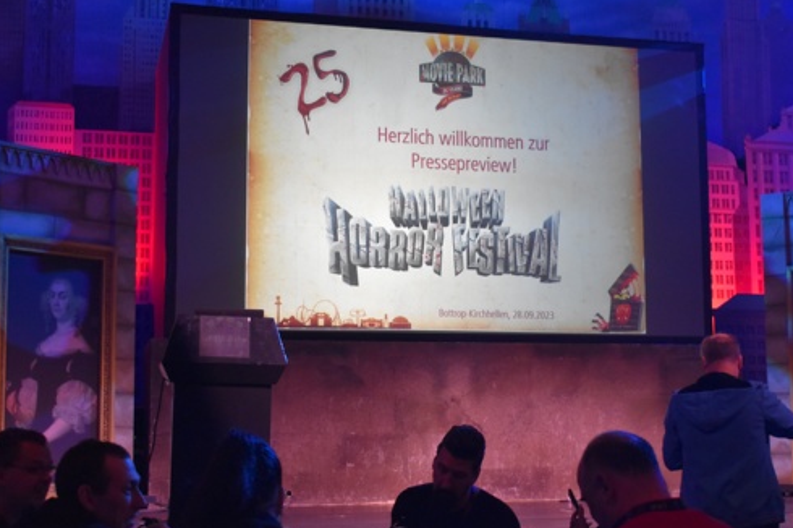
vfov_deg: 22.6
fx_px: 1321
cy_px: 279
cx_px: 434
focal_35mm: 60
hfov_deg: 33.4
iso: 2200
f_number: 4.5
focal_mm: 34
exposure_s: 1/60
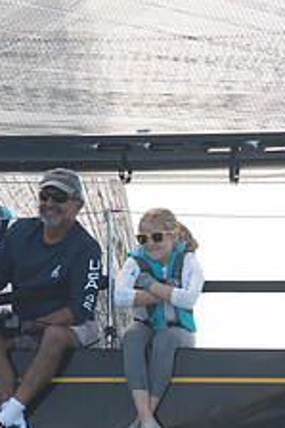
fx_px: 4781
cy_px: 376
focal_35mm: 402
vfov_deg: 5.1
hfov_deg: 3.4
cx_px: 140
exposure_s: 1/1600
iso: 320
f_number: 4
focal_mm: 200
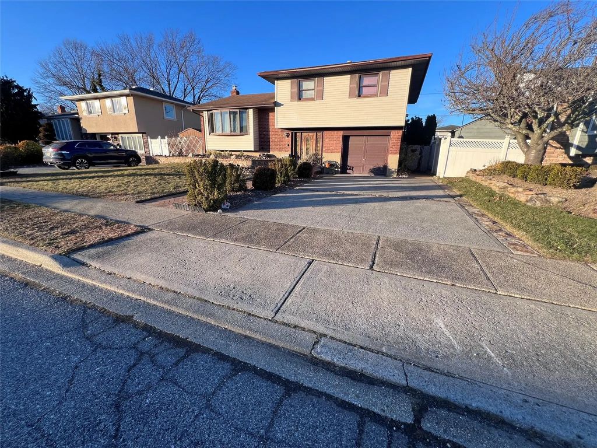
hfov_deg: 106.2
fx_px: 224
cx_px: 298
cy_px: 224
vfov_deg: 89.9
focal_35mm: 13
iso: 32
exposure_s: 1/407
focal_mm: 1.57
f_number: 1.8
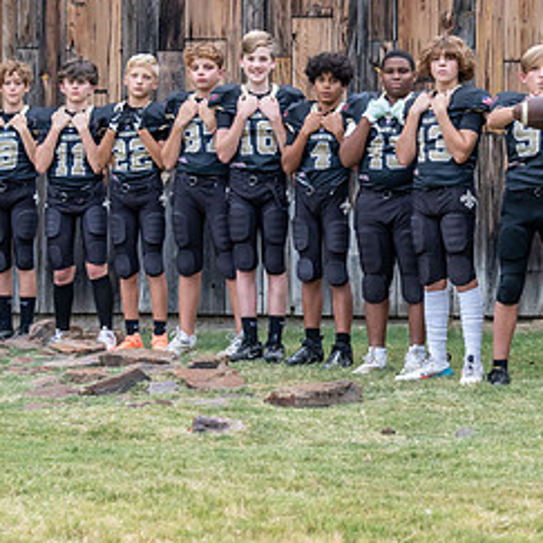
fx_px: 2875
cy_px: 180
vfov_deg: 10.8
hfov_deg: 10.7
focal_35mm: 162
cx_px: 551
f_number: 4
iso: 1000
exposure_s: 1/320
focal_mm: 70
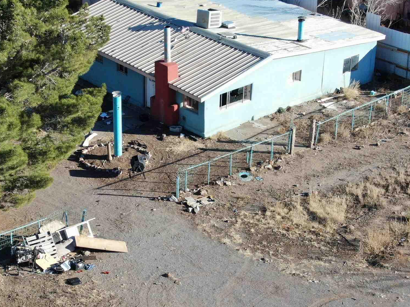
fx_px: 1066
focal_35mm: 90
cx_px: 159
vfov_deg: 16.4
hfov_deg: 21.7
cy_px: 189
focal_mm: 7.71
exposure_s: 1/320
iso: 100
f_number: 3.6
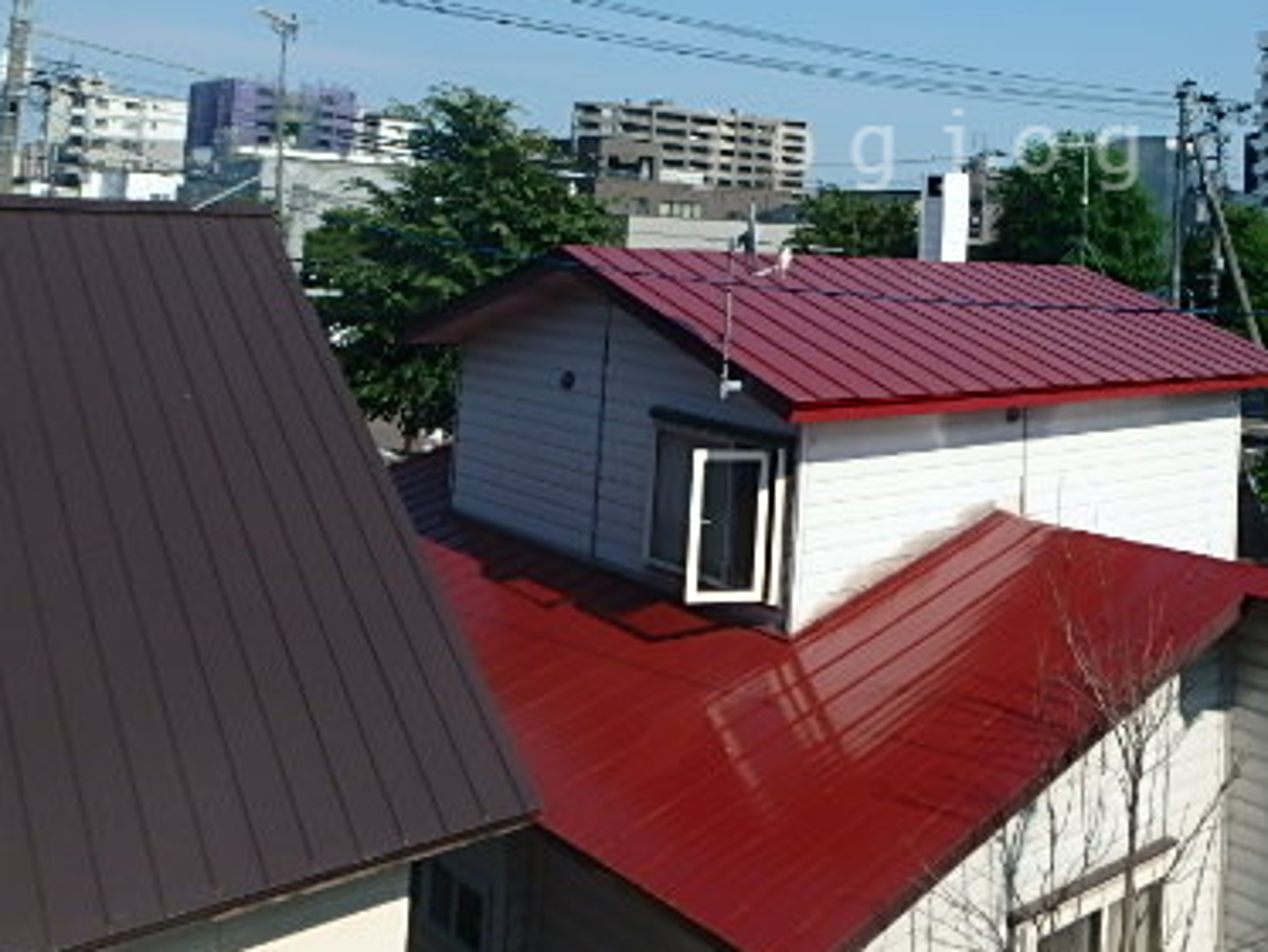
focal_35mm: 36
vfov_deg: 37.8
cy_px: 150
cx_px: 925
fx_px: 1319
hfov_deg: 49.6
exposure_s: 1/500
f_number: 6
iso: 125
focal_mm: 3.7
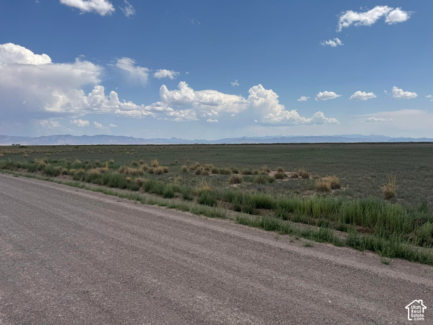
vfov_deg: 56.8
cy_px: 162
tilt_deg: -3.6
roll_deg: -1.6
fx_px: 300
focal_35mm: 24
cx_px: 216
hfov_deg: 71.6
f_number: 1.78
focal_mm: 6.76
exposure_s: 1/7092
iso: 80
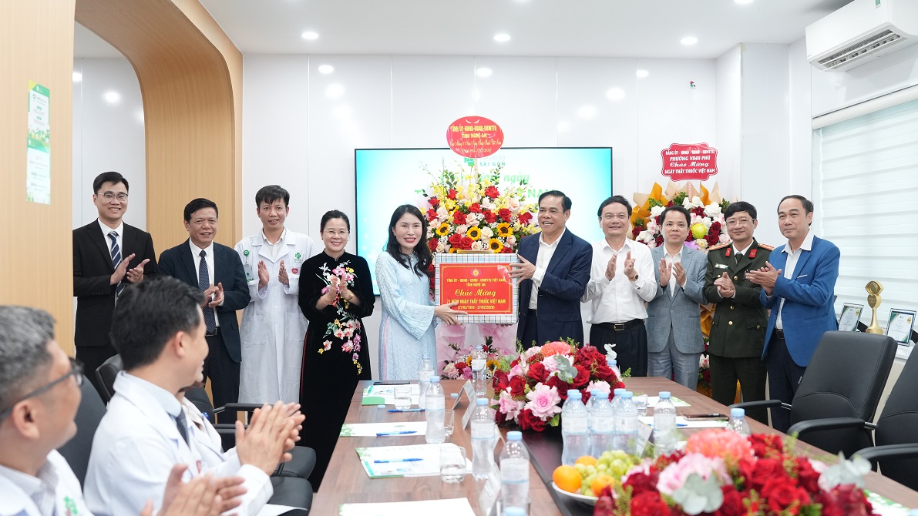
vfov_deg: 31.2
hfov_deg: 52.8
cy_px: 285
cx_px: 457
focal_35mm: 38
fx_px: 925
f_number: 2.8
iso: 1000
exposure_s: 1/125
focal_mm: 24
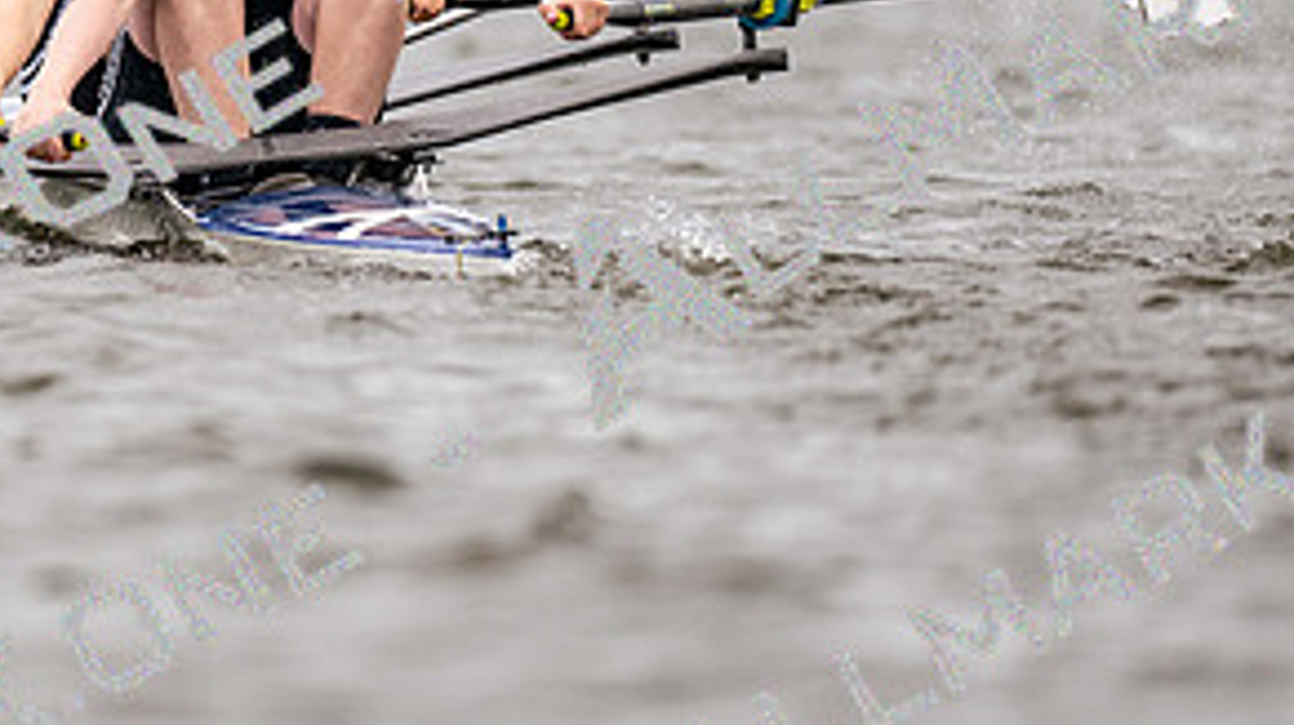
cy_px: 7
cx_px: 191
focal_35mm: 1255
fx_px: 43018
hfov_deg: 1.7
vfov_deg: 1.0
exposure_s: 1/2500
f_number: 4
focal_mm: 600
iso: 320
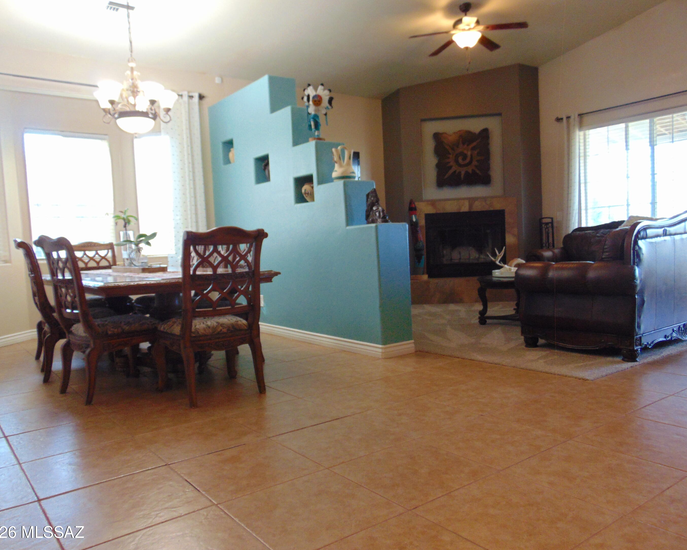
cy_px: 273
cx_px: 348
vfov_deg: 53.2
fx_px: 549
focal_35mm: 27
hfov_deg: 64.1
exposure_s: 1/30
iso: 250
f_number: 3
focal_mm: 4.5
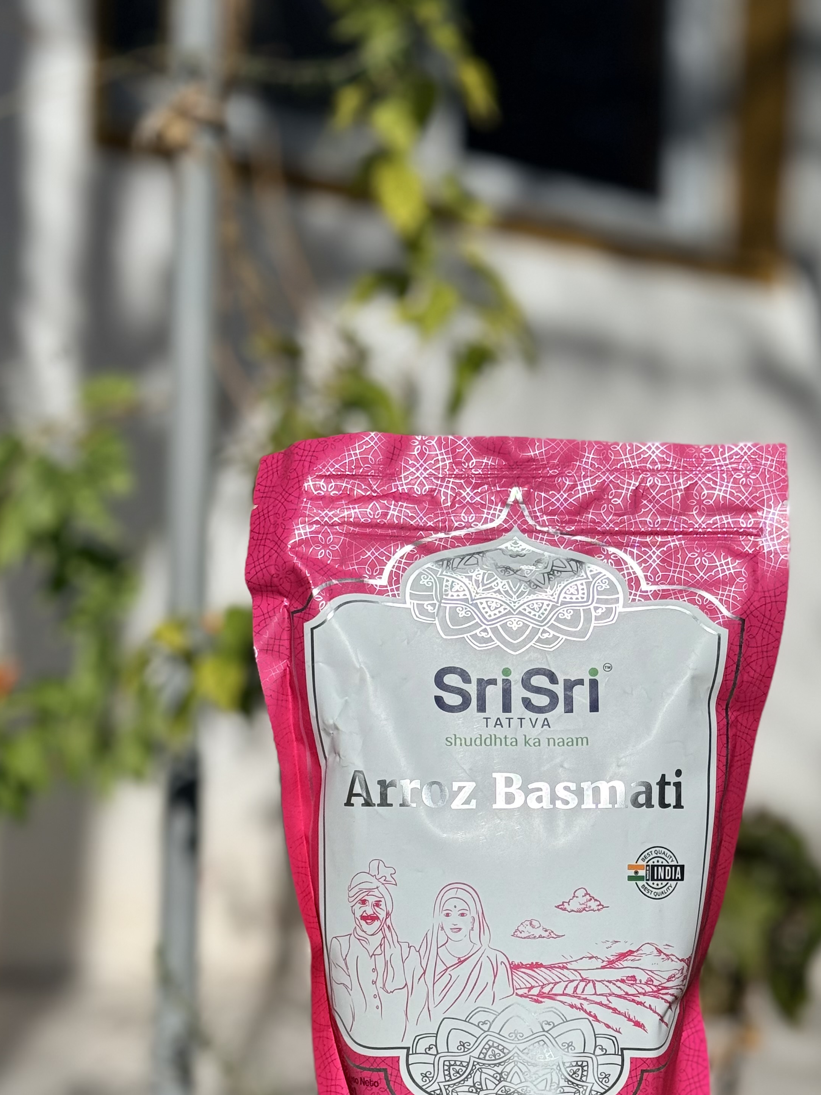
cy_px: 758
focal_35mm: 67
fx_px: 2119
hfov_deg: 21.9
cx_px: 527
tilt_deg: -1.8
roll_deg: -2.3
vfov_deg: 28.7
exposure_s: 1/27778
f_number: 1.78
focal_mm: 6.76
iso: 64
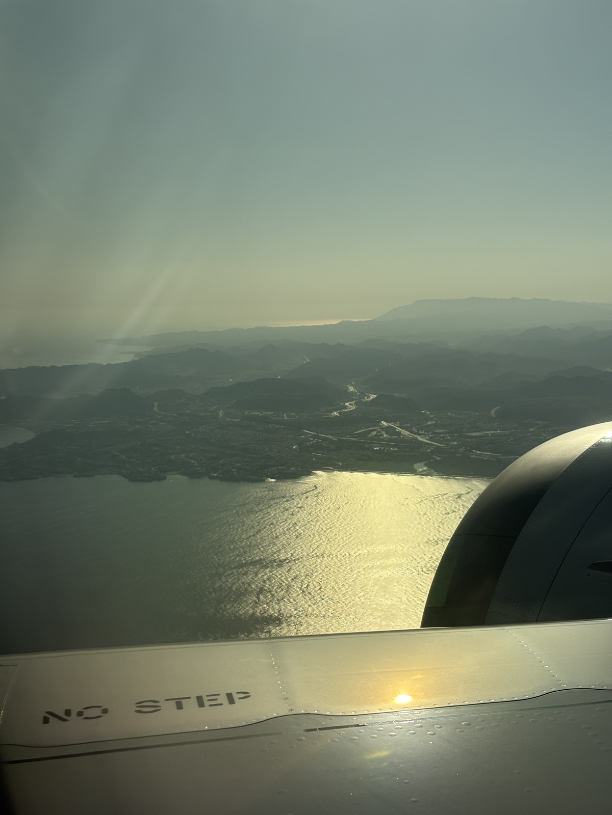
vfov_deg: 36.8
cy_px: 408
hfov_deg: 28.0
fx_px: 1226
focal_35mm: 52
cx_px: 306
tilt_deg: -6.2
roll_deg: -0.7
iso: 25
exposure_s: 1/8850
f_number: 1.6
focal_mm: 5.96
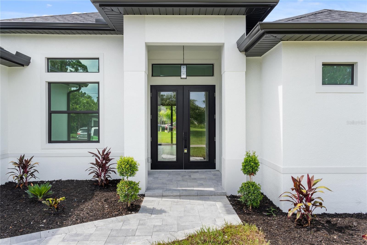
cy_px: 122
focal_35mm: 27
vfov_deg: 47.9
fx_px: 275
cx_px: 184
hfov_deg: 67.4
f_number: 11
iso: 100
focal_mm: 18
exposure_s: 1/100
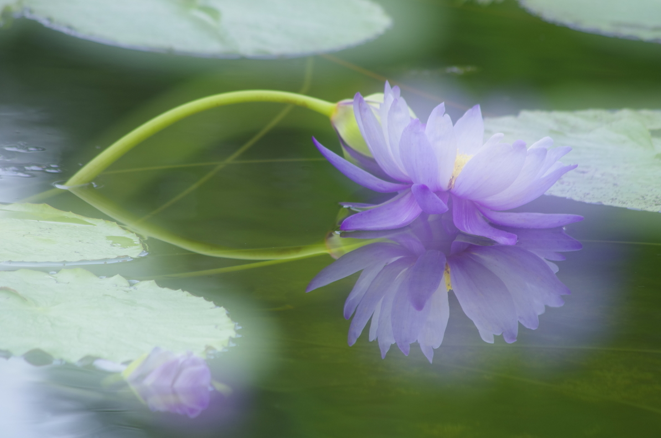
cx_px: 330
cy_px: 220
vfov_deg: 3.5
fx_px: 7183
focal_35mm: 392
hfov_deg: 5.3
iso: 200
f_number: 8
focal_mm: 260
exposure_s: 1/30
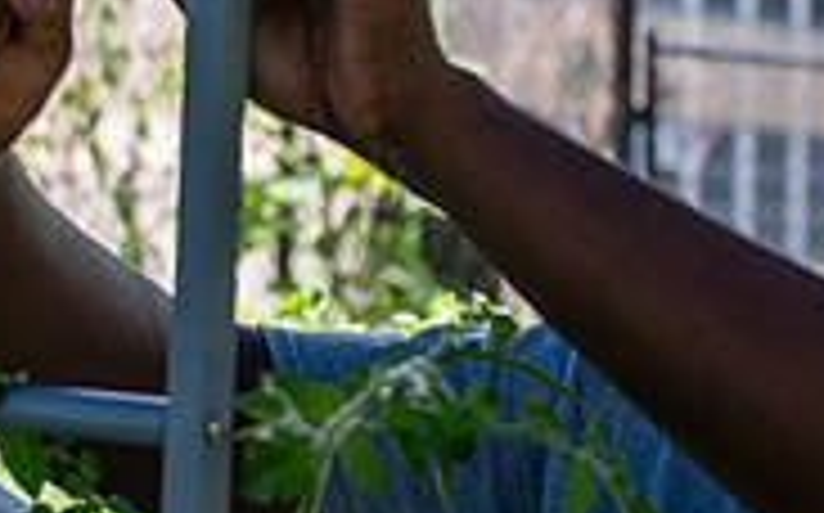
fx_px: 3455
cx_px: 517
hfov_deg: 13.6
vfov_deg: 8.5
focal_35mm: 154
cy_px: 119
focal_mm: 43
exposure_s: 1/640
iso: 200
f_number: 3.2
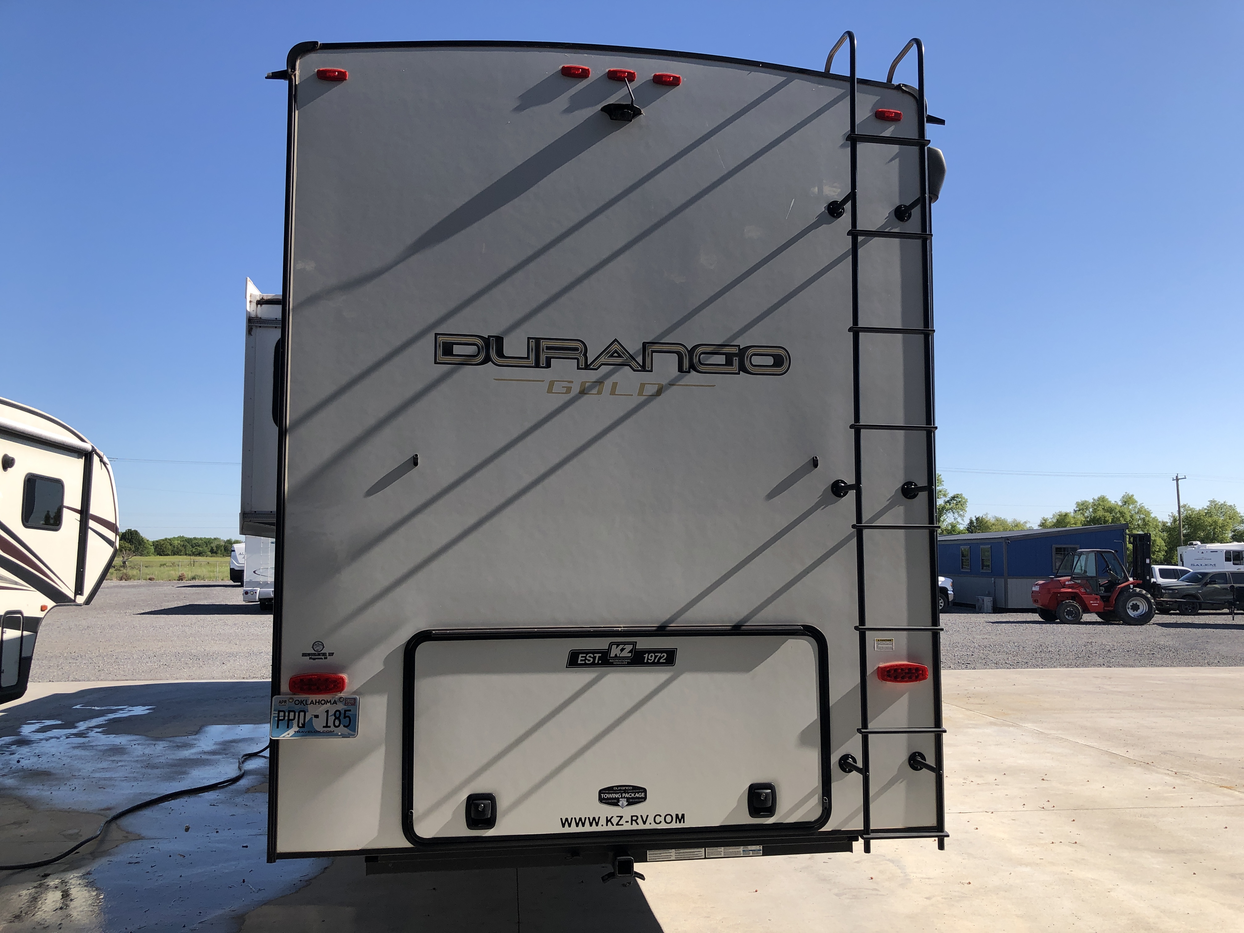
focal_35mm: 28
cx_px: 622
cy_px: 466
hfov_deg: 63.4
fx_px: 1006
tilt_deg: +3.4
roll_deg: +0.3
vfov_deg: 49.7
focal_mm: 3.99
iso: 20
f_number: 1.8
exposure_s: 1/1372
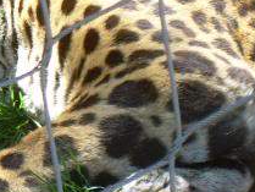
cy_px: 87
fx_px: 2300
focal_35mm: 312
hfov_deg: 6.3
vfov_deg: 4.8
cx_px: -85
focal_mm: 17.5
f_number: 4.6
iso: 50
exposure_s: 1/60
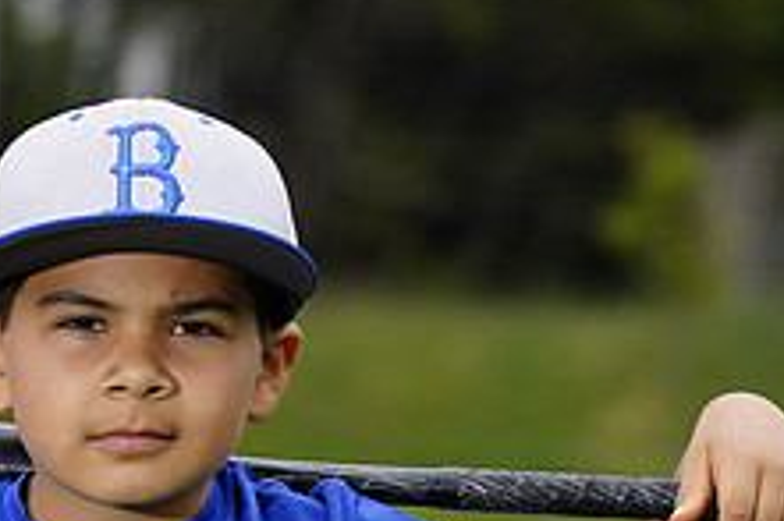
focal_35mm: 420
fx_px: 9140
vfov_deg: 3.3
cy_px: 661
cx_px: 149
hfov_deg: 4.9
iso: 100
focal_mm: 160
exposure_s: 1/250
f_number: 6.3
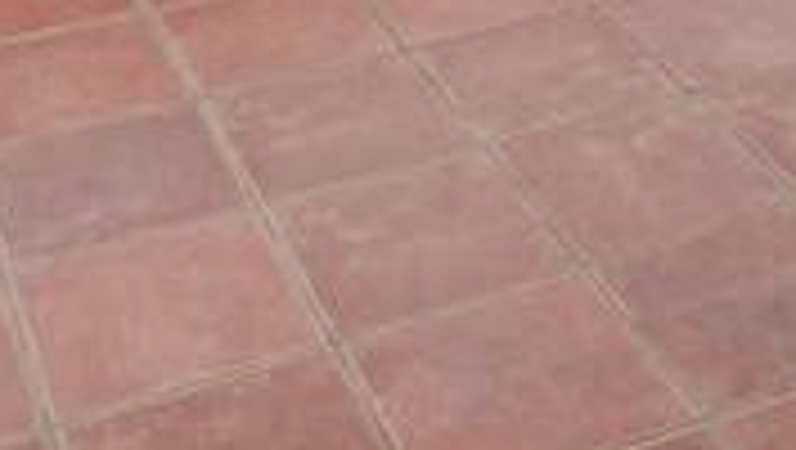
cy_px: -466
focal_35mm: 86
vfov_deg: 12.4
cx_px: 645
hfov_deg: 24.3
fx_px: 1817
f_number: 3.3
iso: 200
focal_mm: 4.3
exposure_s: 1/60
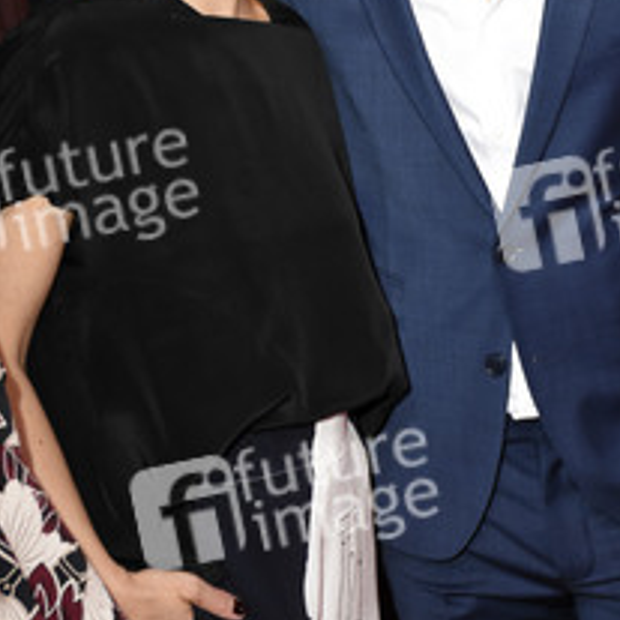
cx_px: 371
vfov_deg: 14.0
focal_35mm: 123
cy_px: 51
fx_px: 2492
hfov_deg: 14.2
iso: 1600
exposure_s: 1/160
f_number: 4.8
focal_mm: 50
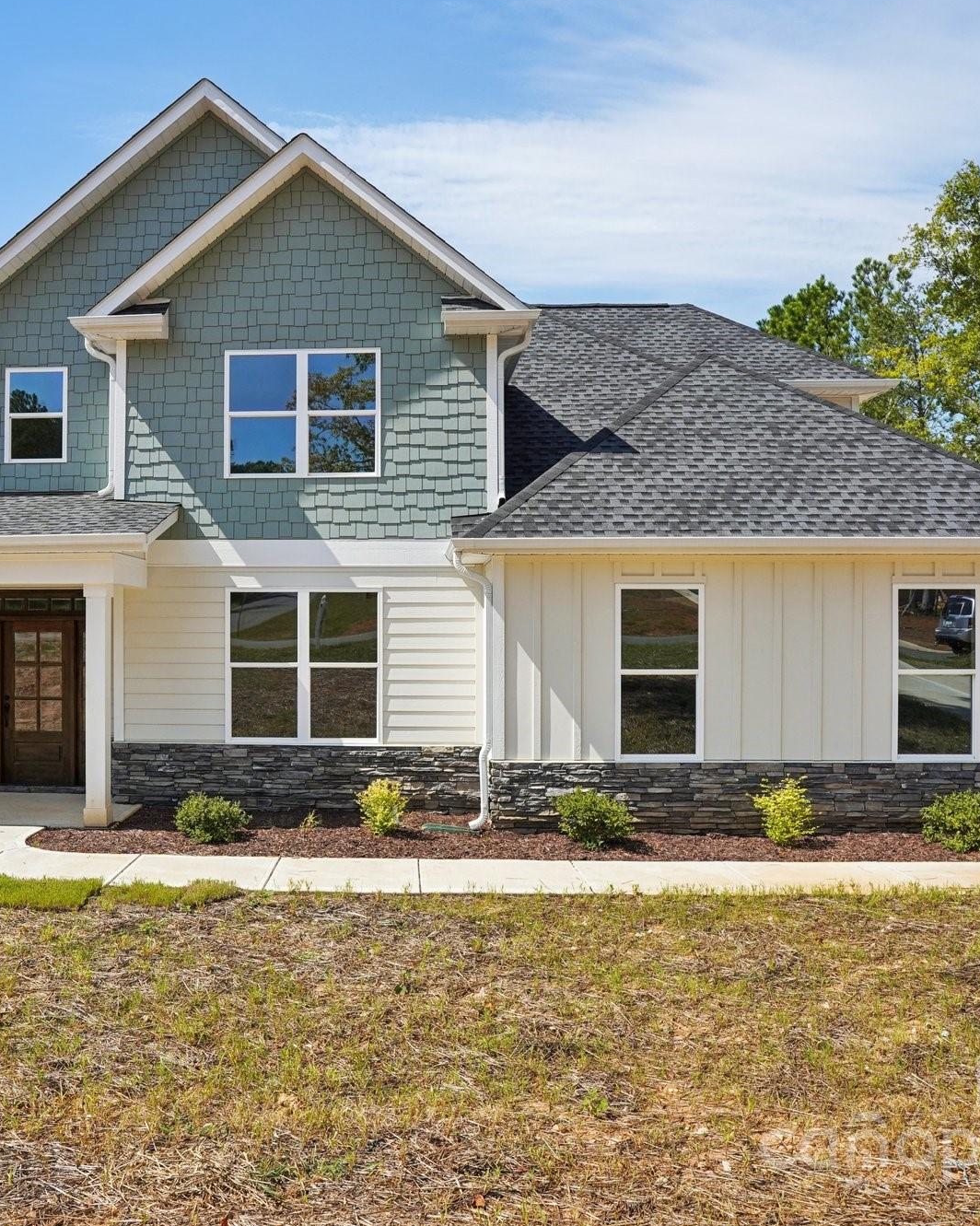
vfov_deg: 66.0
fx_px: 943
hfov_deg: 54.0
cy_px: 600
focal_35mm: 26
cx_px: 337
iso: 400
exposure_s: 1/1000
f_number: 8
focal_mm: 18
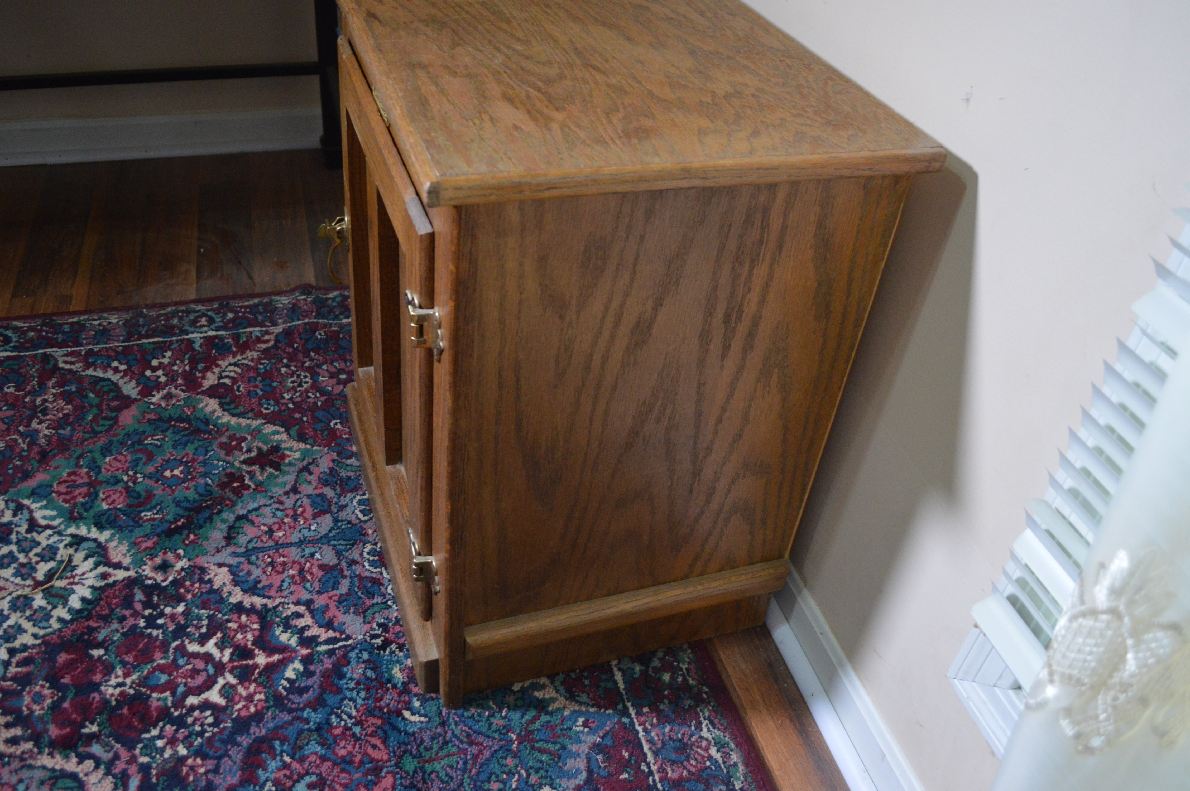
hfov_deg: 67.4
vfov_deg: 47.8
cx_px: 595
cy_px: 396
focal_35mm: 27
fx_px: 892
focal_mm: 18
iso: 1800
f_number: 3.5
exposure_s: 1/60
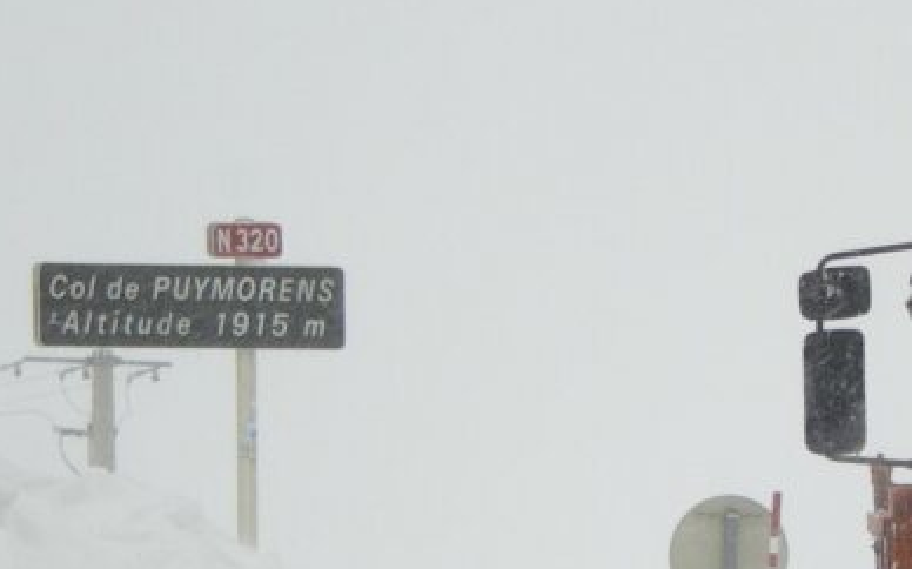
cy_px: 590
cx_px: 831
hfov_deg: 6.7
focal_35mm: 315
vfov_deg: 4.2
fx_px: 7825
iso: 50
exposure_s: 1/320
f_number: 8.5
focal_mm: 18.9
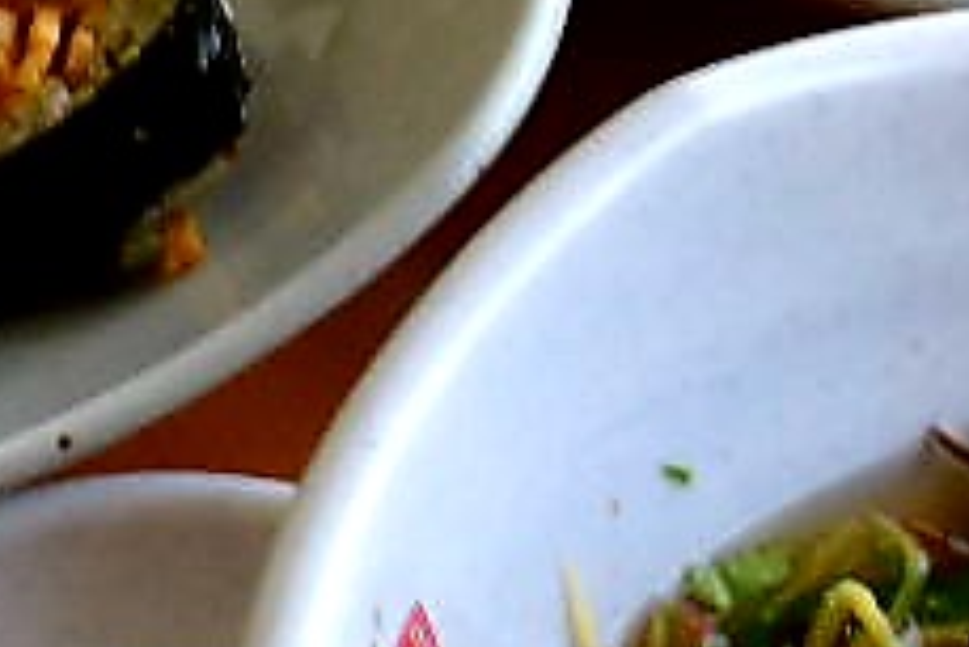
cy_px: 110
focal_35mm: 226
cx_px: -529
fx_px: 6087
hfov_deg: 8.9
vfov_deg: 6.1
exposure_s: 1/30
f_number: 18
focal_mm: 32
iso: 1000
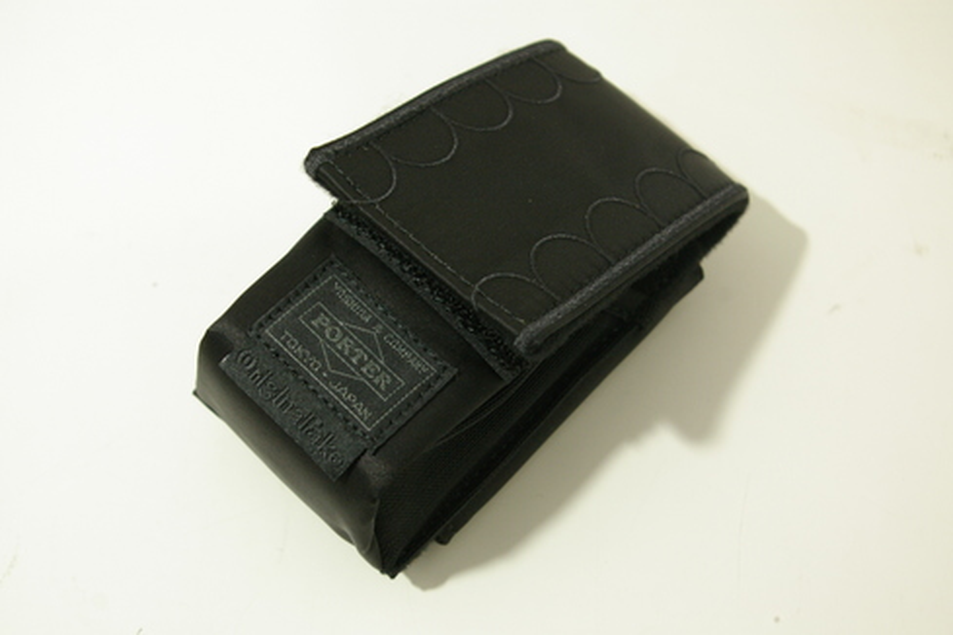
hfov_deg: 40.0
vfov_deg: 27.3
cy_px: 318
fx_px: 1310
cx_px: 476
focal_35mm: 50
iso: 800
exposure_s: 1/10
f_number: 5.6
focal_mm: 33
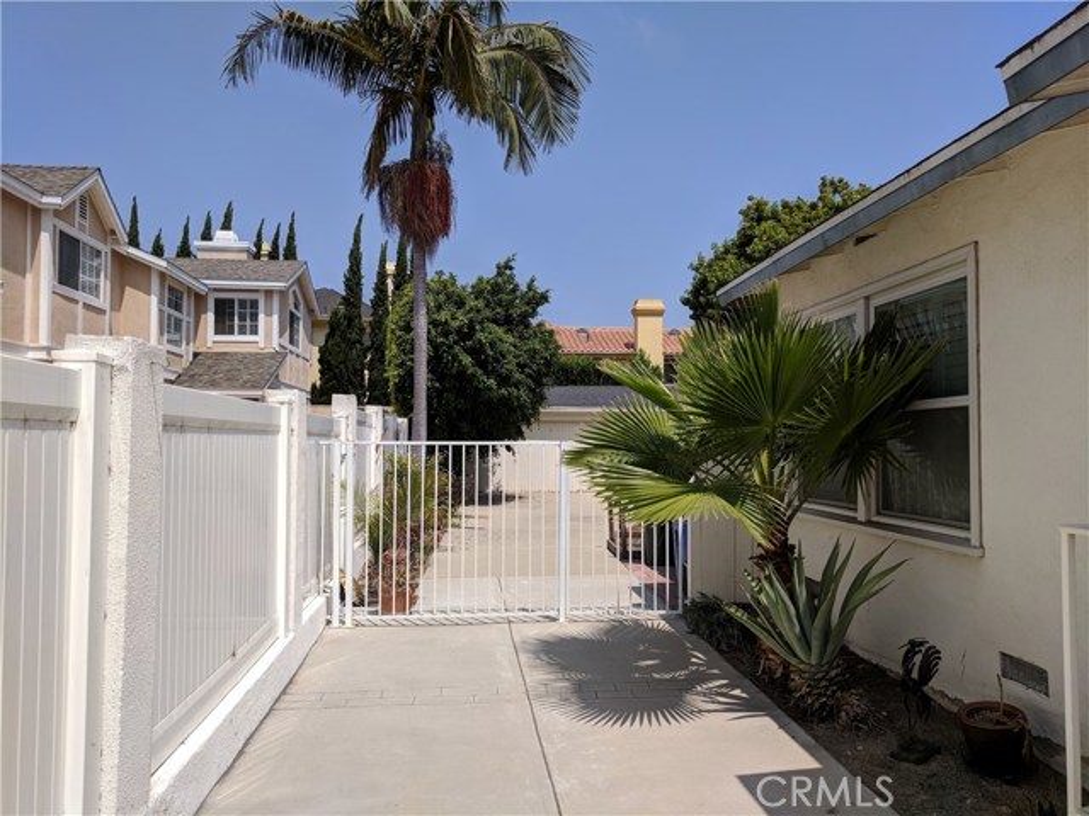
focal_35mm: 26
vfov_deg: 53.1
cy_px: 408
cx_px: 544
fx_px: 818
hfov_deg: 67.3
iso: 50
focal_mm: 4.67
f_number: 2
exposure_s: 1/2817
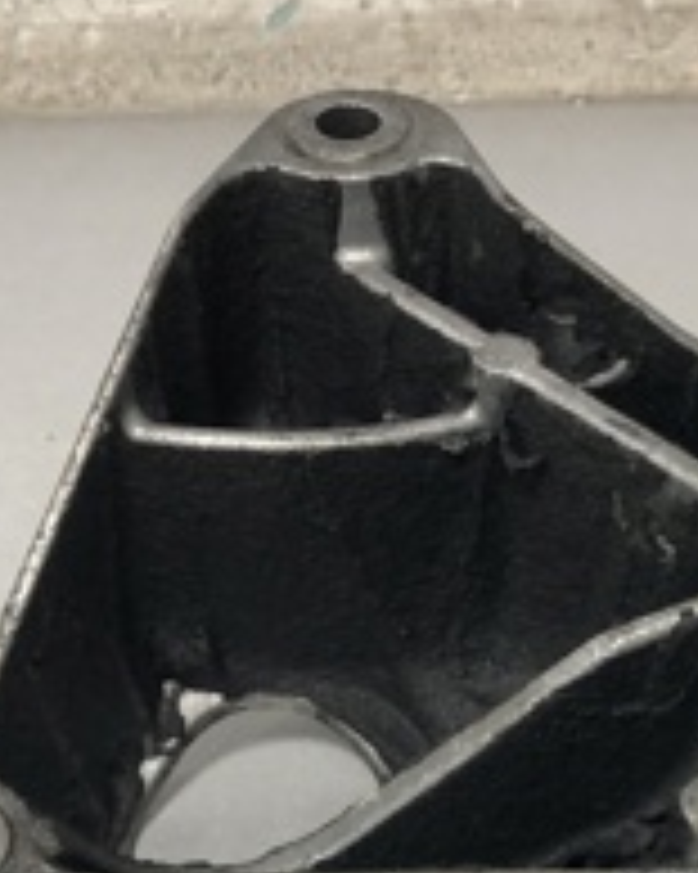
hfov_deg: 16.6
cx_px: 761
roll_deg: +3.2
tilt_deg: -40.9
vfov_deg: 20.4
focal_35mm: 90
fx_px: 2326
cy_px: 927
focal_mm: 4
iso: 32
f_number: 1.8
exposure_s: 1/25
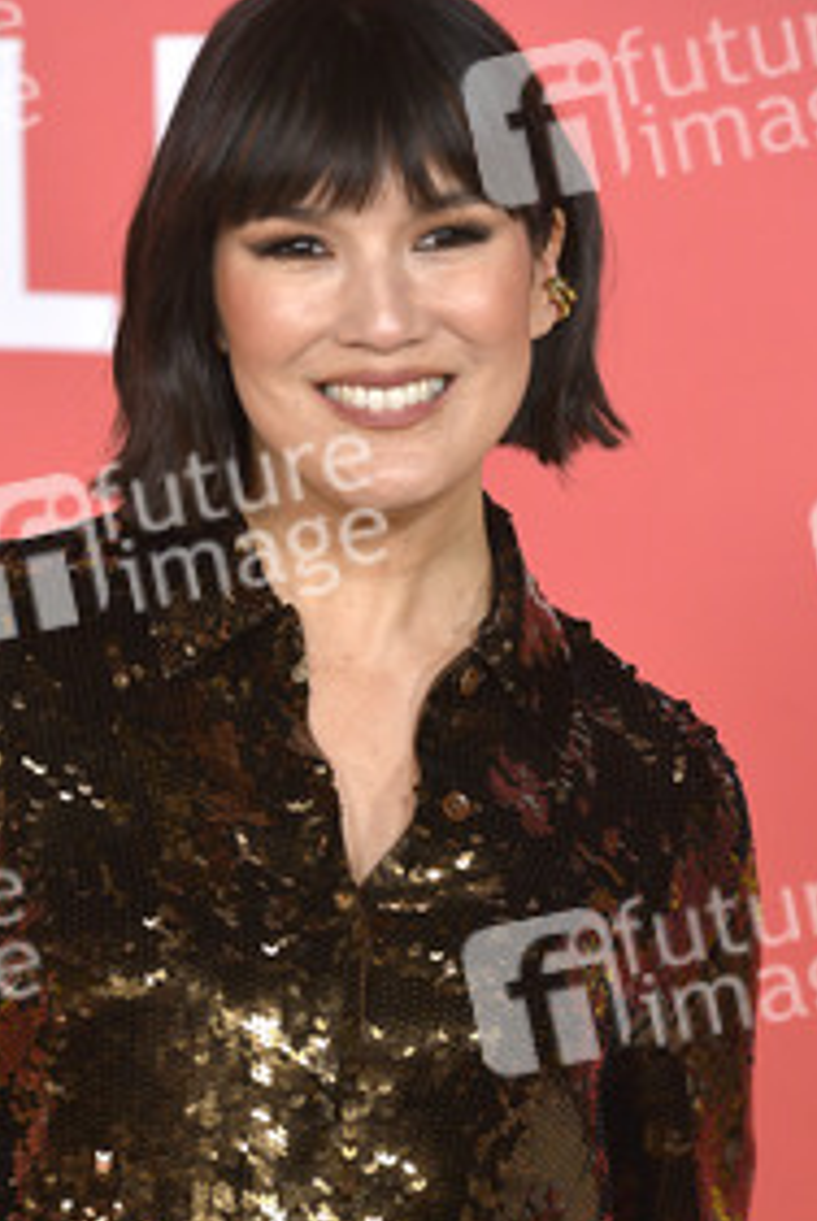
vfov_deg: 8.0
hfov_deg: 5.4
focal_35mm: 256
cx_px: 293
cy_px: 756
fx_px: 8693
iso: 1600
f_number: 6.3
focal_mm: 180
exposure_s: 1/320
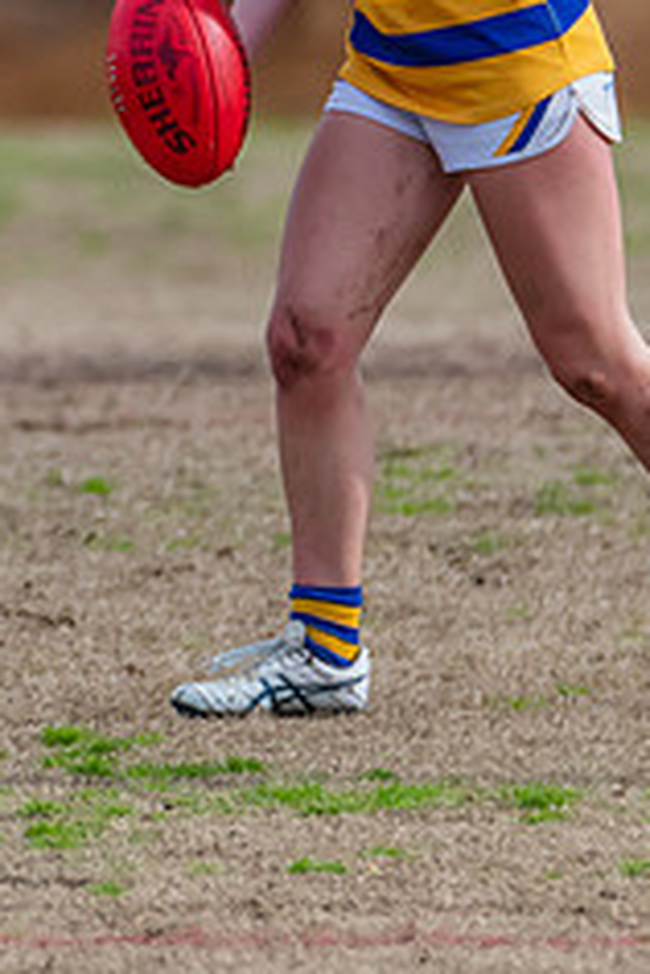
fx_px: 60608
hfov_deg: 0.6
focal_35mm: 2238
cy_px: 80
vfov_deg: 0.9
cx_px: 86
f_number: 6.3
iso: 800
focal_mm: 600
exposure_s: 1/2000
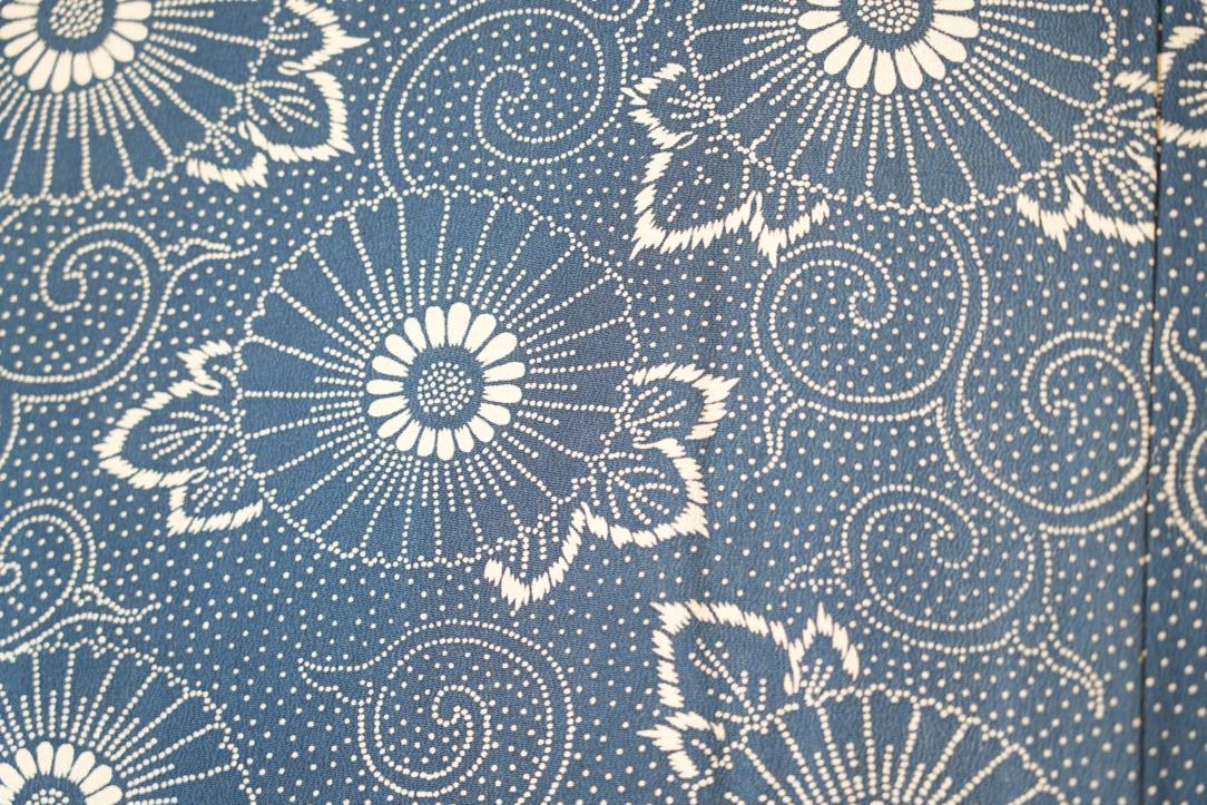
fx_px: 3521
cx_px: 604
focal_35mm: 105
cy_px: 402
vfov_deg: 13.0
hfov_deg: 19.5
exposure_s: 1/125
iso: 2500
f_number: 4
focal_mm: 105
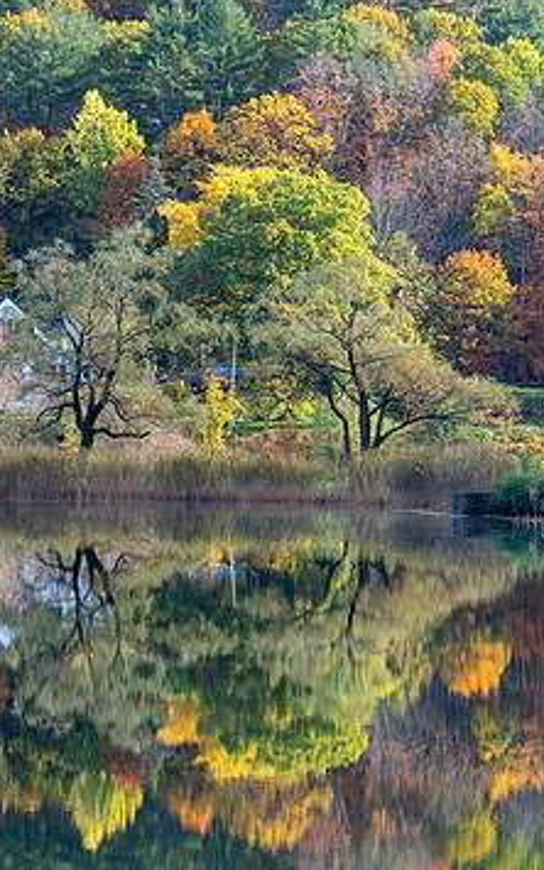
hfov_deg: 6.1
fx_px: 5098
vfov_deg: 9.8
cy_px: 464
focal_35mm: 215
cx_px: 573
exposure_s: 1/160
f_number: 14
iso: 1250
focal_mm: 86
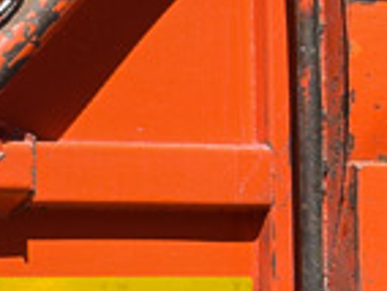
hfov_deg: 5.3
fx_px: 4088
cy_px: 215
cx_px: 790
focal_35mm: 365
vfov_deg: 4.1
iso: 200
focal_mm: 30
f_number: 10
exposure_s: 1/400
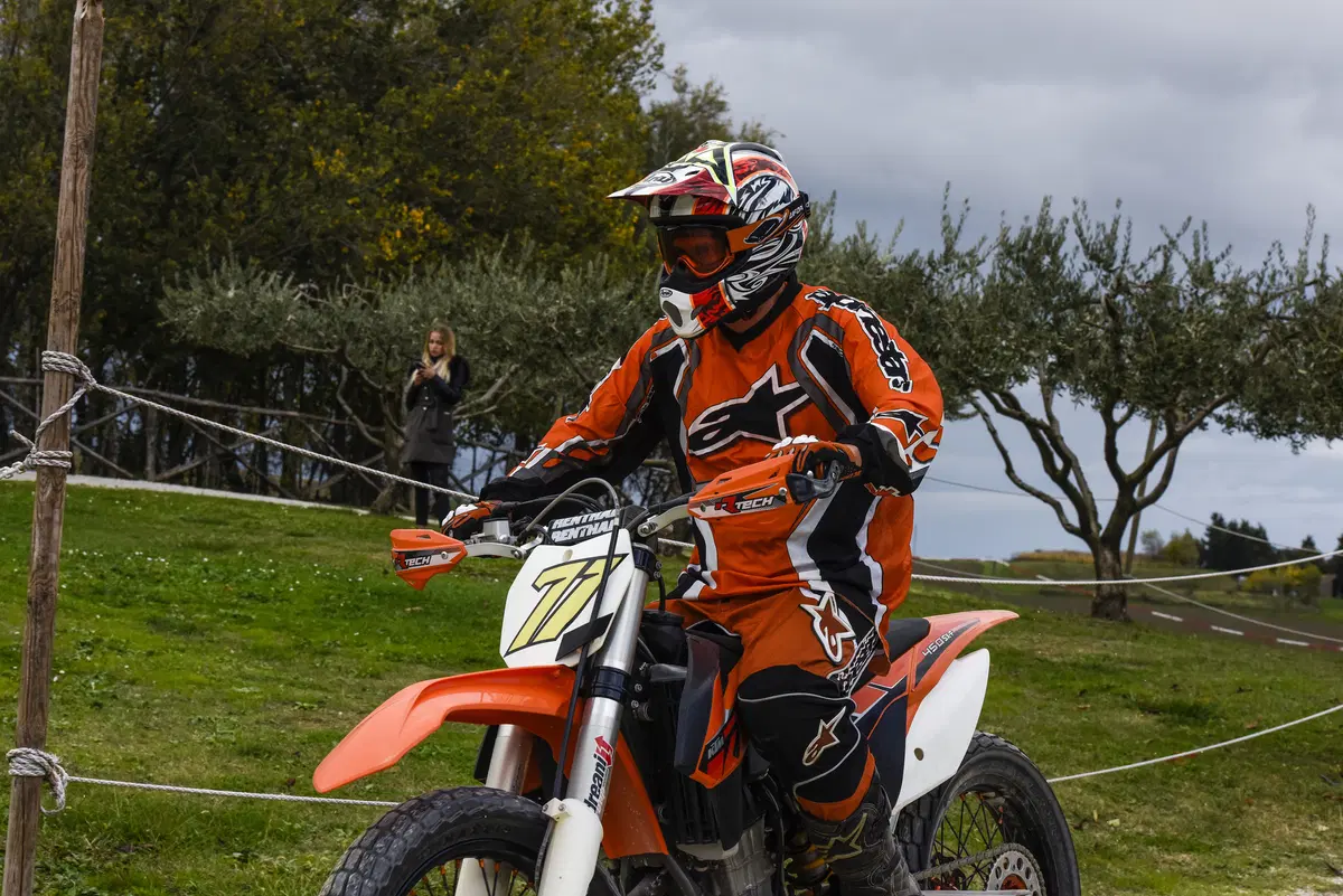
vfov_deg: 19.5
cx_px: 672
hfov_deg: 28.8
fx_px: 2612
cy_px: 448
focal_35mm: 70
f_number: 11
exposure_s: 1/1000
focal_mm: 70
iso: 800
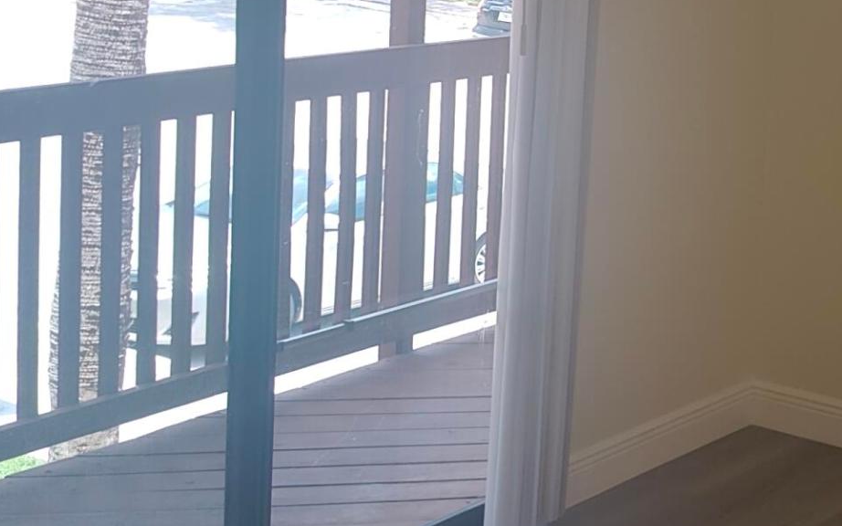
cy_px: 103
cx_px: 927
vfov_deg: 17.0
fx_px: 1744
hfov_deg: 25.2
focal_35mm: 76
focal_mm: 6.06
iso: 100
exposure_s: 1/120
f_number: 1.8
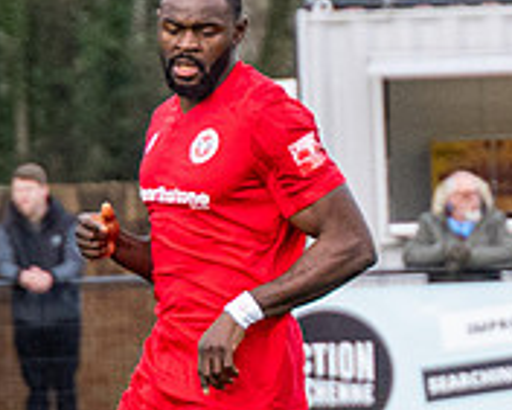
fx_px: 17466
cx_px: 116
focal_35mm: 1152
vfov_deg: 1.3
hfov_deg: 1.7
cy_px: 304
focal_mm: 135
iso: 800
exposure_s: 1/1600
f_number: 4
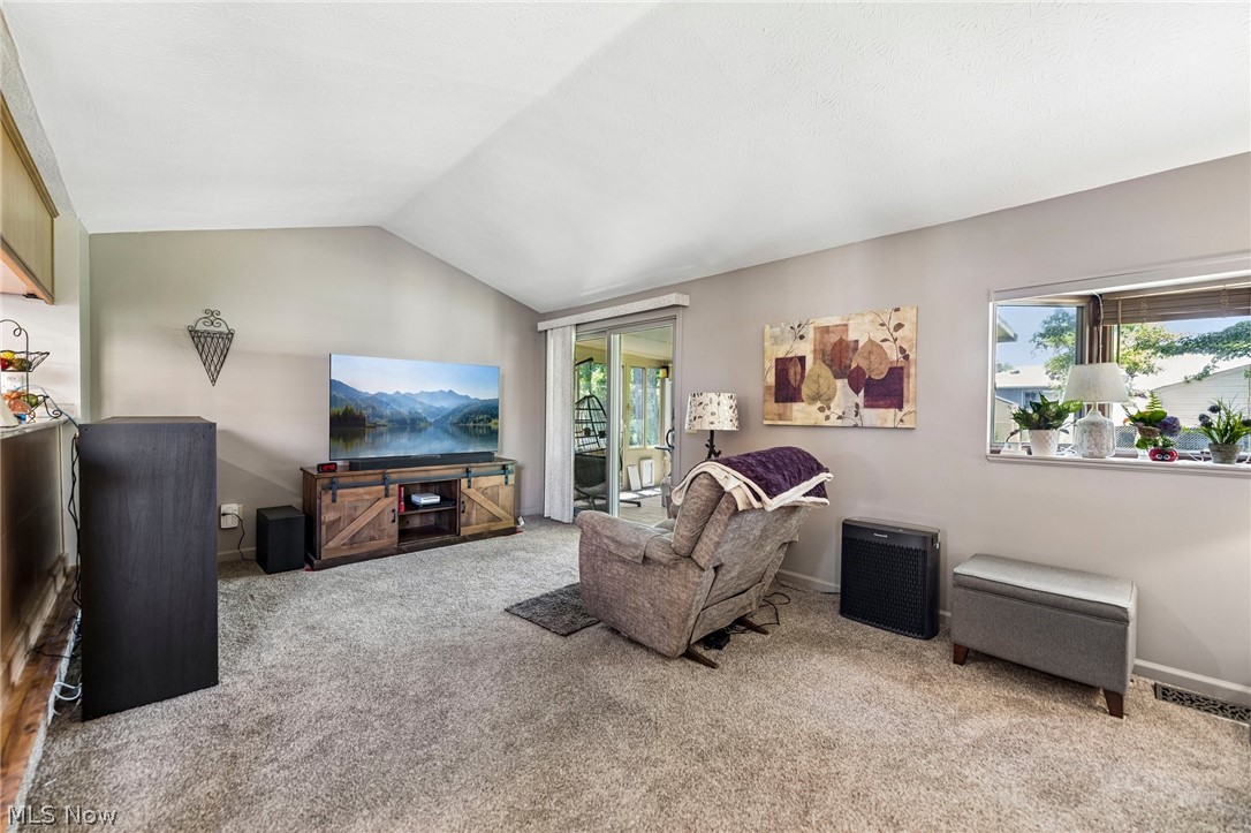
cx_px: 626
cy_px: 416
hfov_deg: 104.3
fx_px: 486
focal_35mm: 14
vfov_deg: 81.2
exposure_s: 1/10
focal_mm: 14
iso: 200
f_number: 2.8
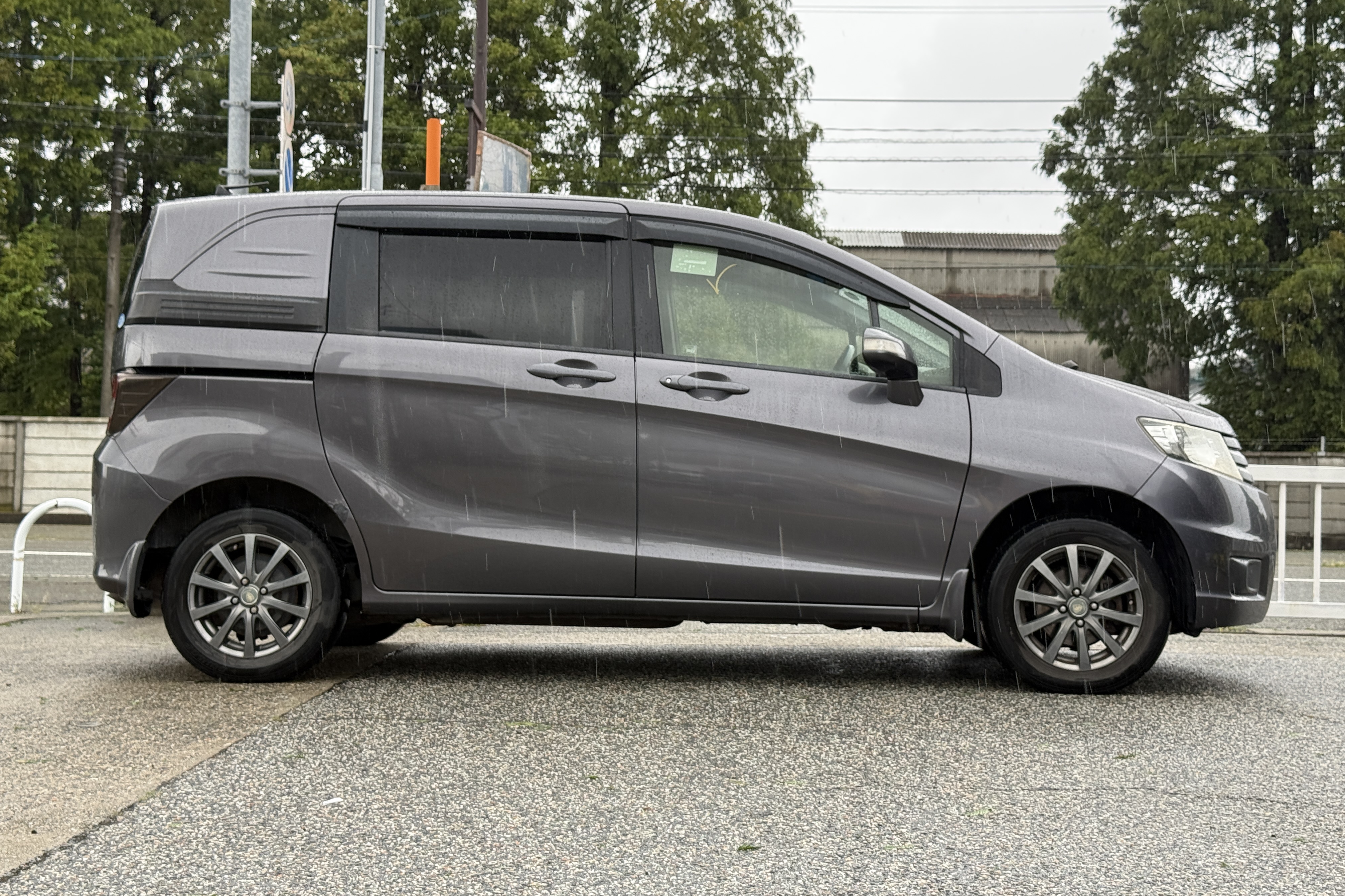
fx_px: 1868
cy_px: 426
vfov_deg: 27.0
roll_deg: -1.5
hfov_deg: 39.6
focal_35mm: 50
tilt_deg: +1.3
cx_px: 672
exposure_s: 1/229
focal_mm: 6.76
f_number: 1.78
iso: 64
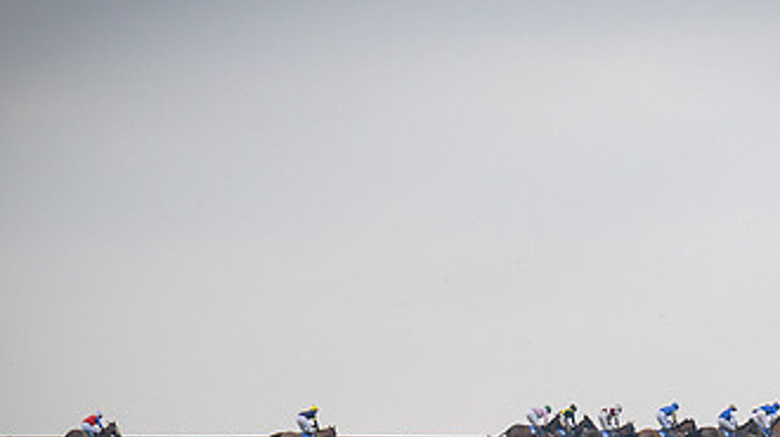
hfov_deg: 2.6
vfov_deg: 1.4
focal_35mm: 837
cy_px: 136
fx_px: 17297
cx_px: 784
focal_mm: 200
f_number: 2.8
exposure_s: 1/1600
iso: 400
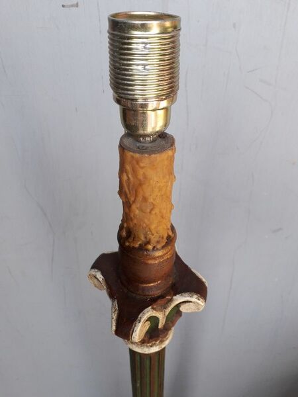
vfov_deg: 65.3
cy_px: 198
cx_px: 149
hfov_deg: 51.4
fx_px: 310
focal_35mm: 27
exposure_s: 1/100
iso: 64
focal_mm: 3.6
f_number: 1.9
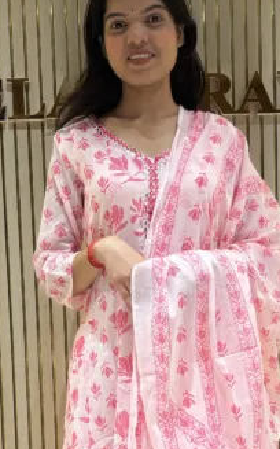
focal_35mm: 76
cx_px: 152
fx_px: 929
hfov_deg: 17.1
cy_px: 426
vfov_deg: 26.0
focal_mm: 5.96
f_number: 1.6
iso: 40
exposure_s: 1/100
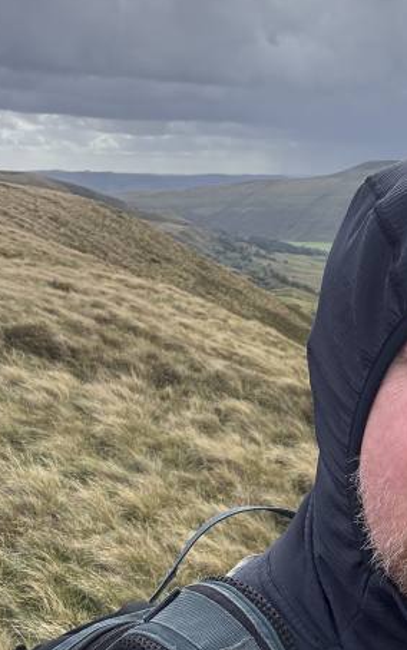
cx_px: 420
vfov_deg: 36.3
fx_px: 993
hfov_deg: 22.2
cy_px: 311
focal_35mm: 56
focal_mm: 2.69
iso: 25
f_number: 1.9
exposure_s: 1/931
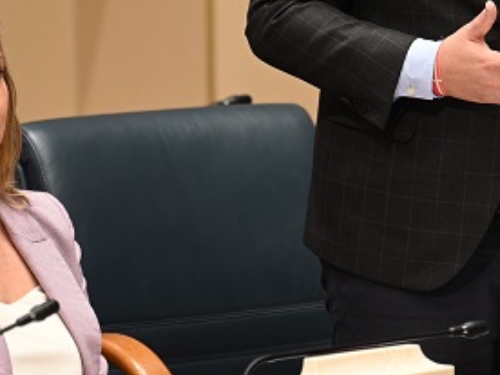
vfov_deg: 3.1
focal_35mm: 474
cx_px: 411
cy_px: -41
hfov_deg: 4.2
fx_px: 6847
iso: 1000
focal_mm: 170
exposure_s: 1/200
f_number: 2.8
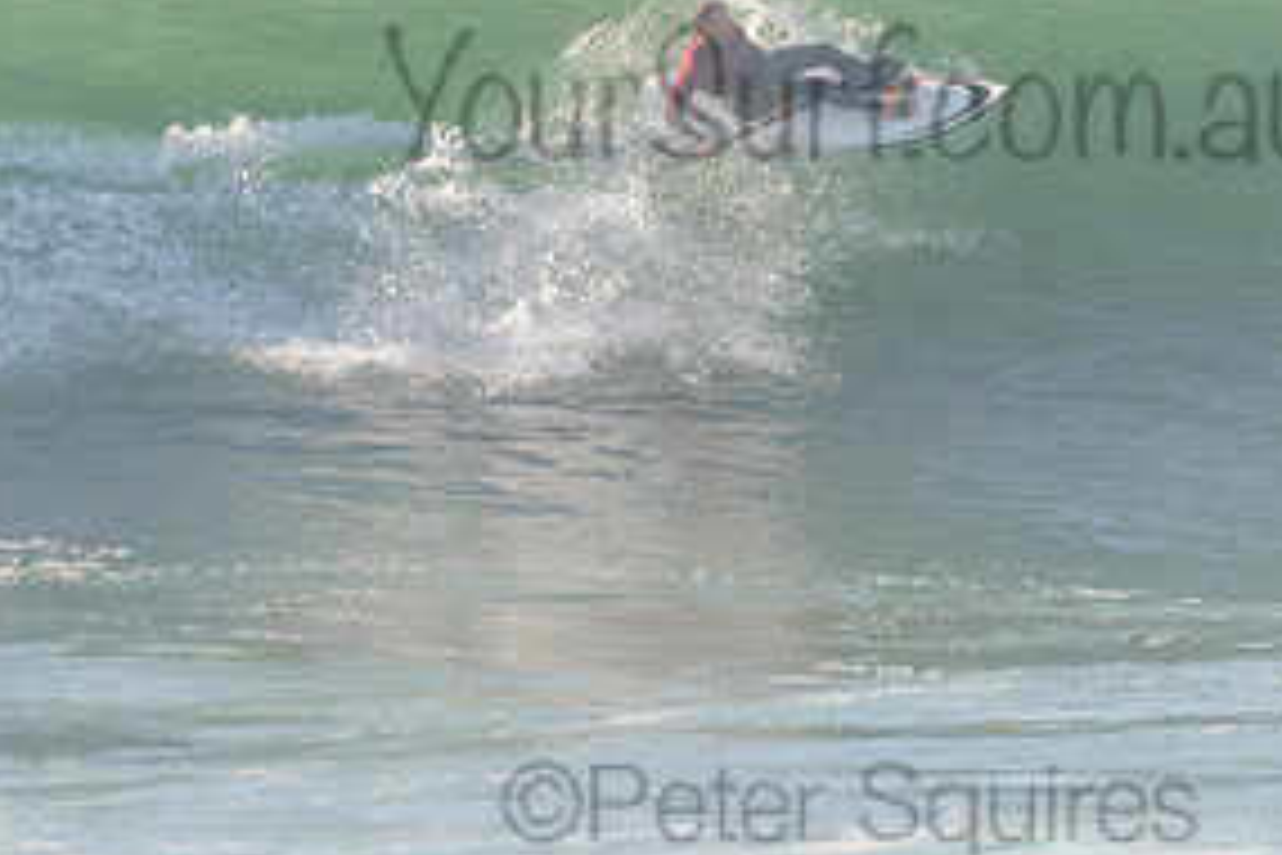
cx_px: 850
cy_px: 56
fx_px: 36214
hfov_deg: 2.0
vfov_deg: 1.4
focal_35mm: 1017
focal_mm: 500
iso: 220
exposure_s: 1/1600
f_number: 5.6
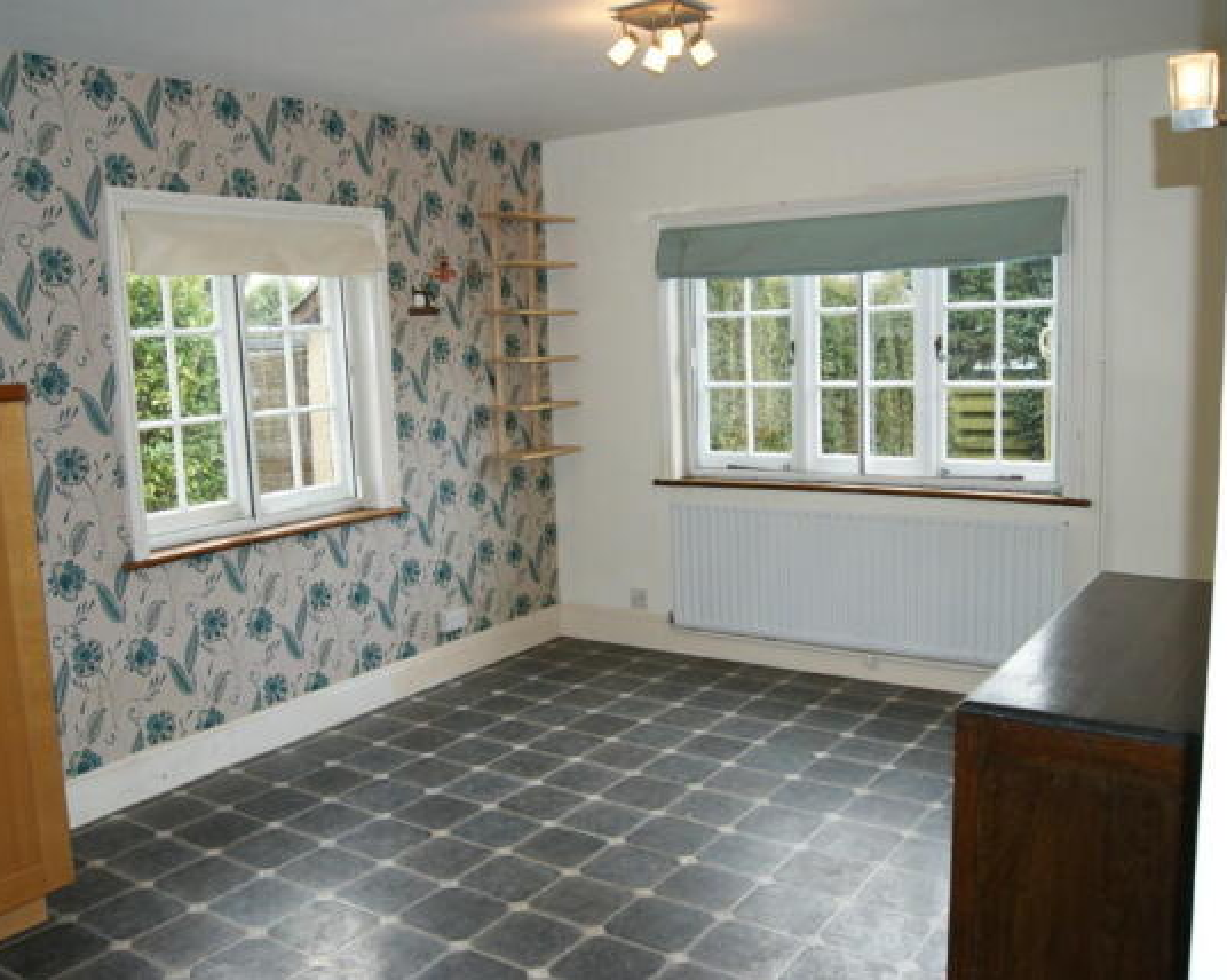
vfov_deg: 47.1
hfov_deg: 57.1
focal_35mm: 31
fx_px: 1125
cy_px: 482
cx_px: 555
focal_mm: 18
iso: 400
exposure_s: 1/80
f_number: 5.6
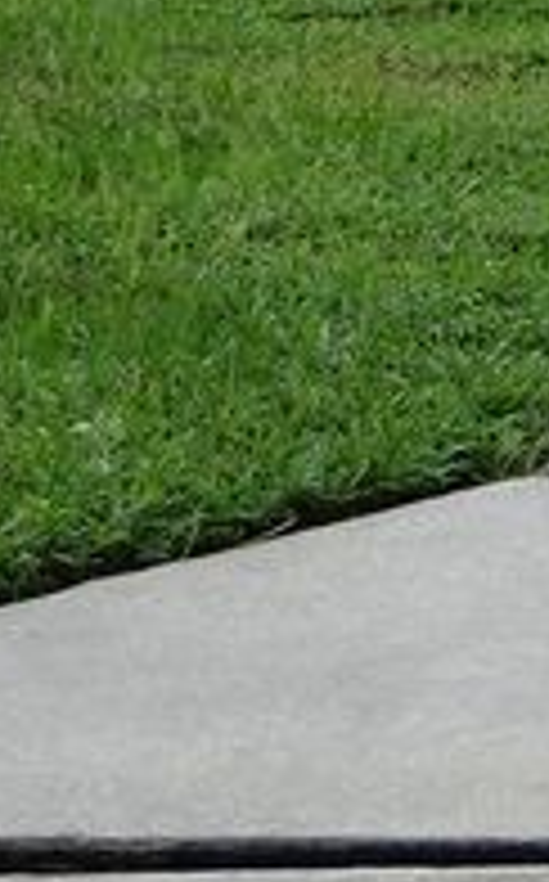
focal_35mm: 222
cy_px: -616
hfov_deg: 5.2
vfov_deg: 9.1
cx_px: 2178
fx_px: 5330
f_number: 4.5
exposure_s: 1/250
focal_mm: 6.8
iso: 80
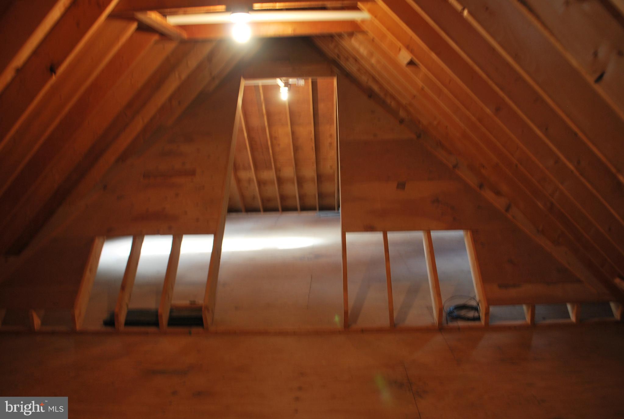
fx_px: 469
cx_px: 312
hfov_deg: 67.3
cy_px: 210
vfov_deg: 48.1
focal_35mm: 27
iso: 200
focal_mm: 18
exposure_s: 1/8
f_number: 3.5
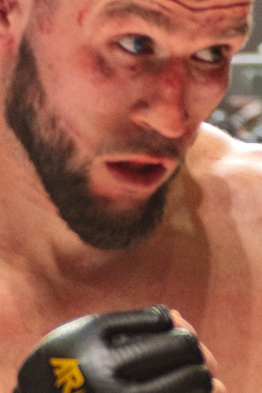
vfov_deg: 5.4
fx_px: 4159
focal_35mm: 381
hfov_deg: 3.6
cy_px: 490
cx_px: 88
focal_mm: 80
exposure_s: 1/320
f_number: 4
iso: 900
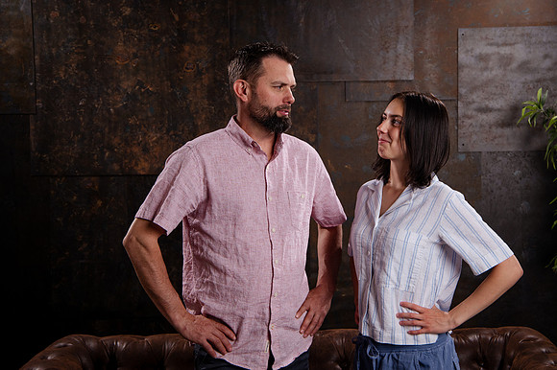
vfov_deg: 23.7
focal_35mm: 57
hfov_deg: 34.9
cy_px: 169
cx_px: 302
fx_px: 884
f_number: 8
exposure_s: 1/160
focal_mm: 52
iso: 1000
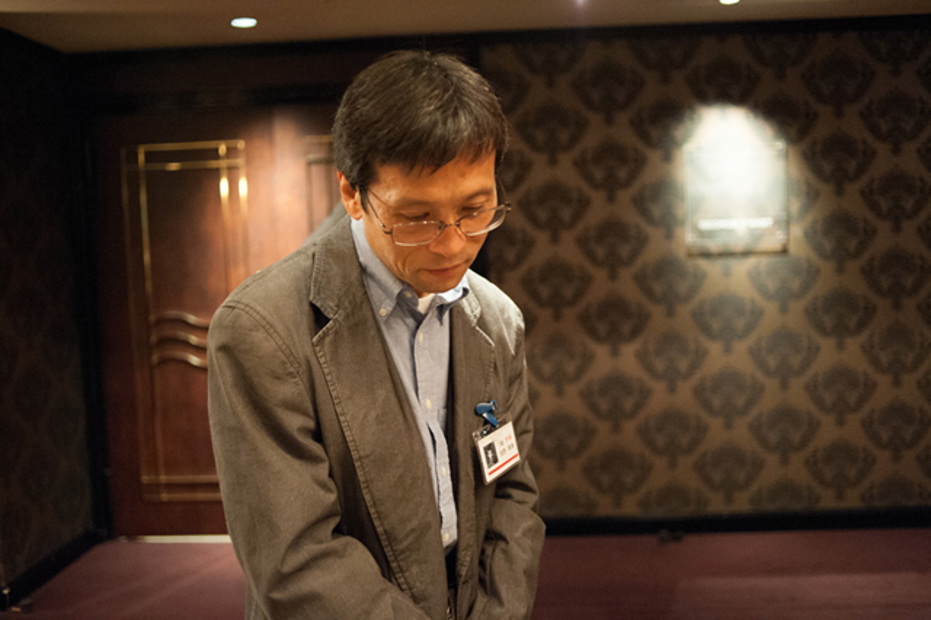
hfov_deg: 54.5
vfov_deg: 37.8
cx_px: 466
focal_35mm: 35
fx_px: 905
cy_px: 310
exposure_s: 1/100
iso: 5000
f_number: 2.8
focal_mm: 35
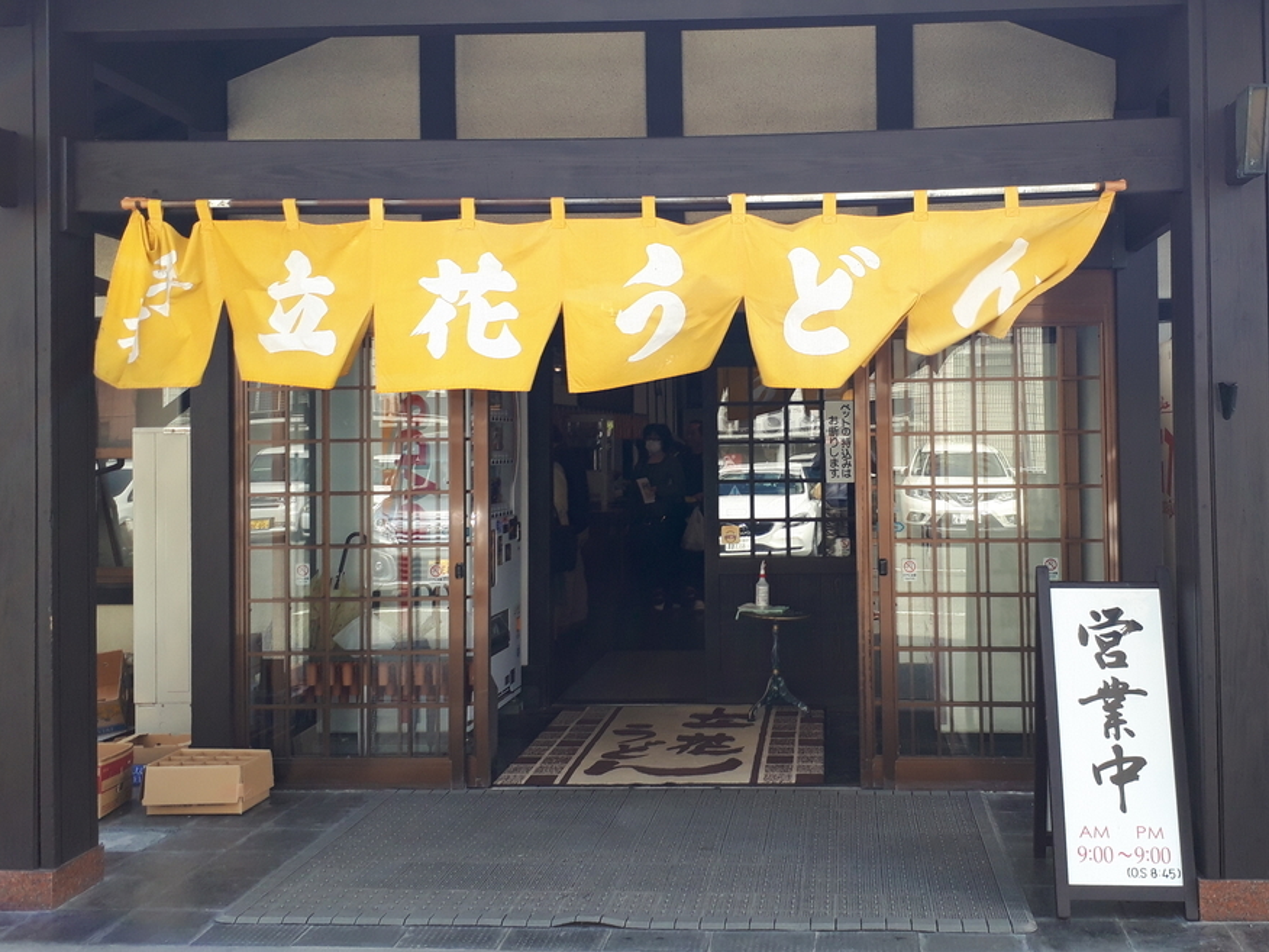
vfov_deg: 38.6
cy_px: 396
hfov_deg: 49.9
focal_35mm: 37
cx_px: 752
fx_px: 1356
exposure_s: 1/169
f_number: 1.9
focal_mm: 3.6
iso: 40
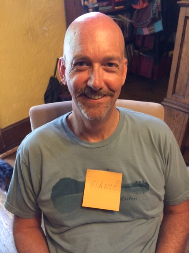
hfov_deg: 46.8
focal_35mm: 30
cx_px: 94
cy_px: 126
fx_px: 218
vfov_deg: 60.0
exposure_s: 1/20
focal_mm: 4.12
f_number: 2.2
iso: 320
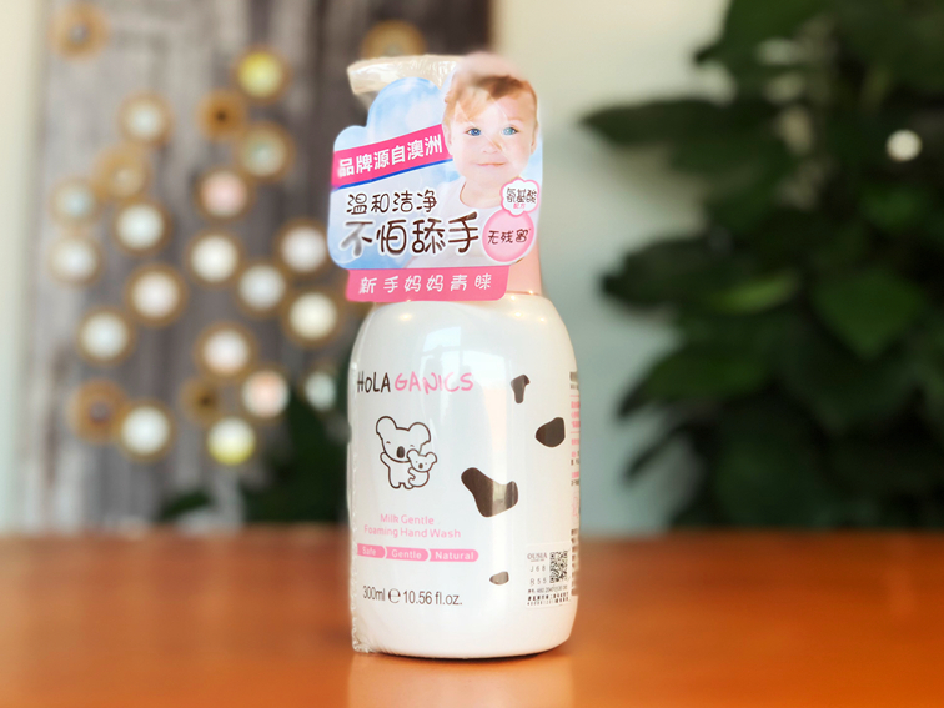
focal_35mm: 55
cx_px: 497
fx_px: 1500
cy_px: 372
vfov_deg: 26.6
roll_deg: -1.1
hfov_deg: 34.9
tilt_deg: +0.4
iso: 16
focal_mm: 6
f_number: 2.4
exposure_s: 1/50
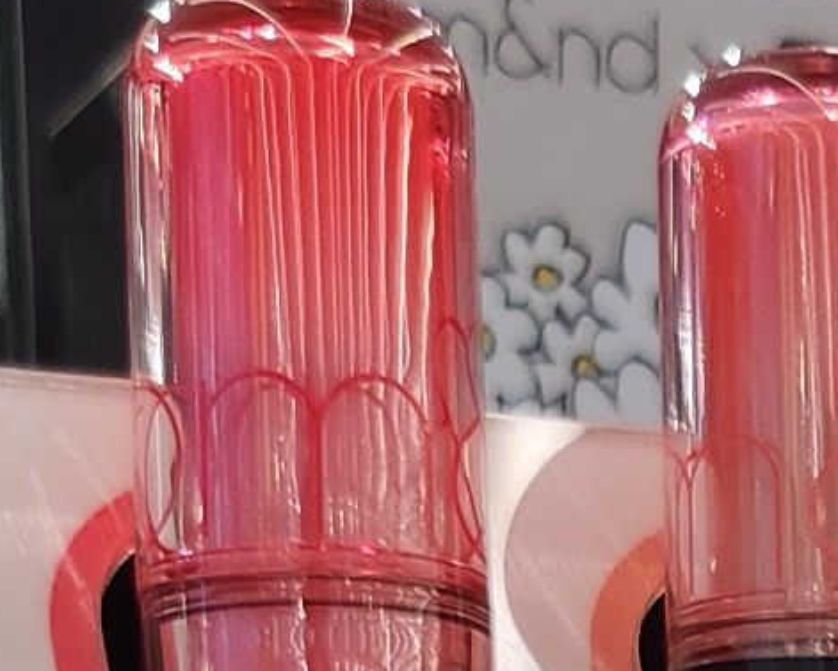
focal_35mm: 199
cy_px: 2136
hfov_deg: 9.5
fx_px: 4937
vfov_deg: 6.9
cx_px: 1155
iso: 64
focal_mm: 5
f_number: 1.8
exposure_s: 1/120
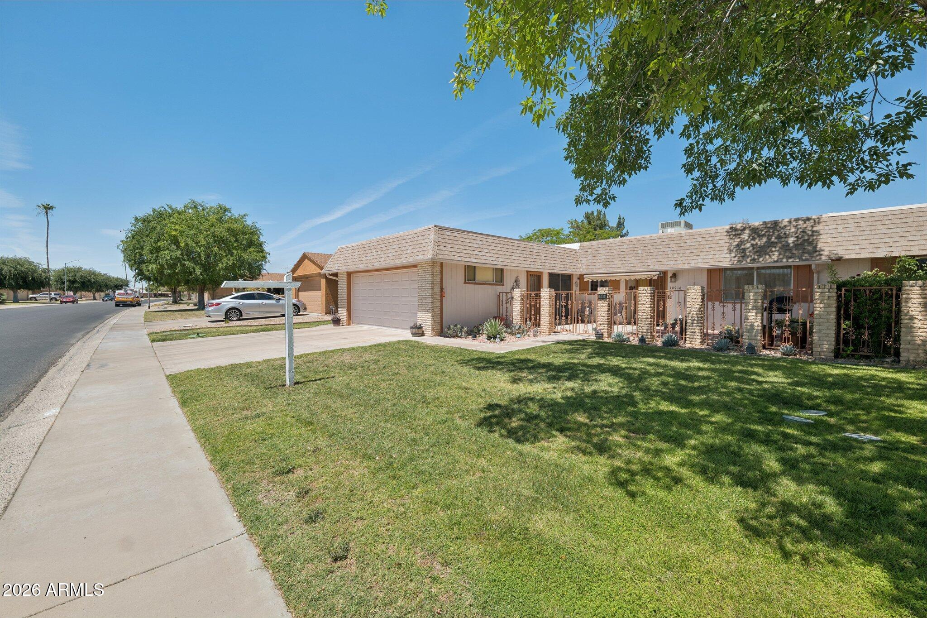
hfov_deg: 104.3
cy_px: 309
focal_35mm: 14
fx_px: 360
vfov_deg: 81.2
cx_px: 464
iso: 400
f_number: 8
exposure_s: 1/1000
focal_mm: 14
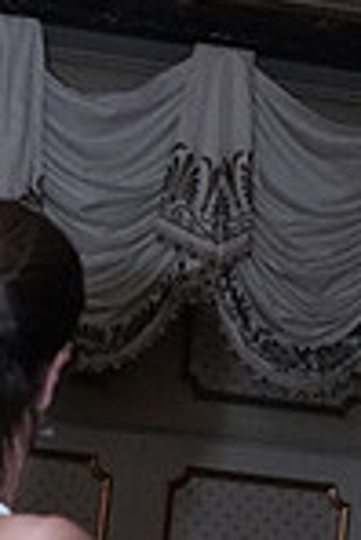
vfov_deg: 11.0
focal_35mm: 176
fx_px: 2641
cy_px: 909
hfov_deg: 7.7
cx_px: -111
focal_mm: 30
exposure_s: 1/200
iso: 5000
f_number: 7.1
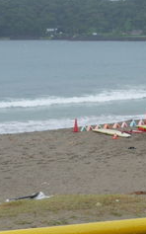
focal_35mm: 124
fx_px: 790
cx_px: 222
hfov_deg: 10.2
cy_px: 220
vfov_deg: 16.6
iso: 200
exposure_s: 1/160
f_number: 8
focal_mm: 17
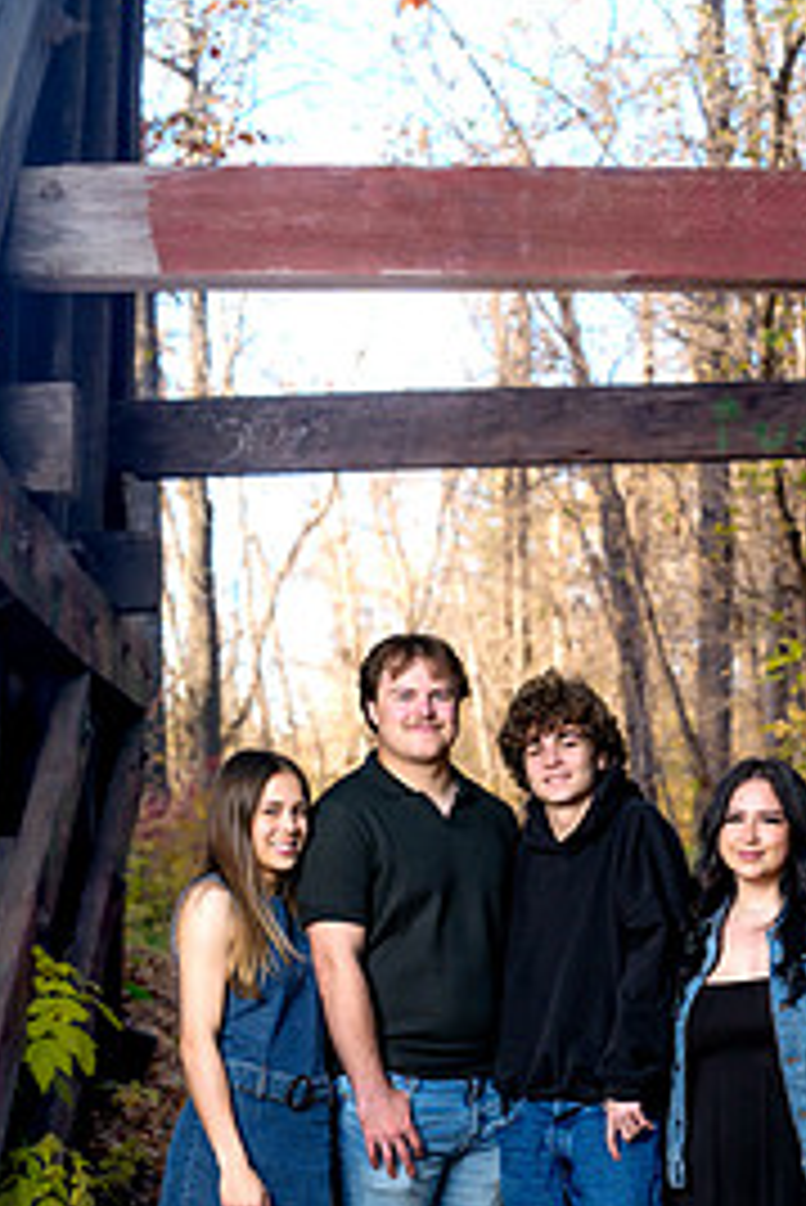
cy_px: 968
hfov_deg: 16.2
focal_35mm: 84
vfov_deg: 23.8
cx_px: 540
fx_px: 2817
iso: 400
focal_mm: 50
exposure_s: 1/200
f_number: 3.2
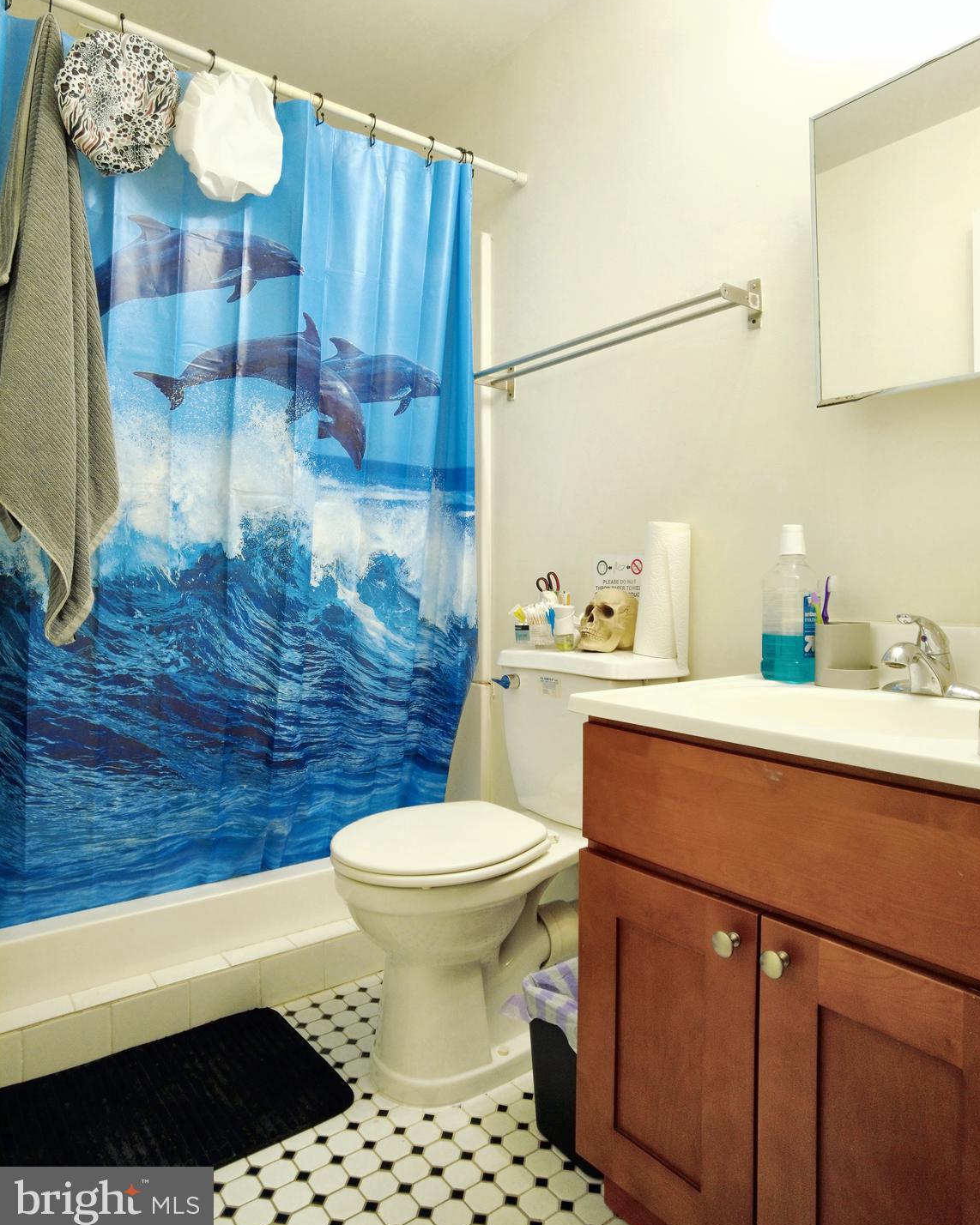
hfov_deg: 65.5
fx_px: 762
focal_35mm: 21
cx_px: 493
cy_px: 578
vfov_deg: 77.6
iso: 100
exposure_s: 1/20
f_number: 1.8
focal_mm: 4.4
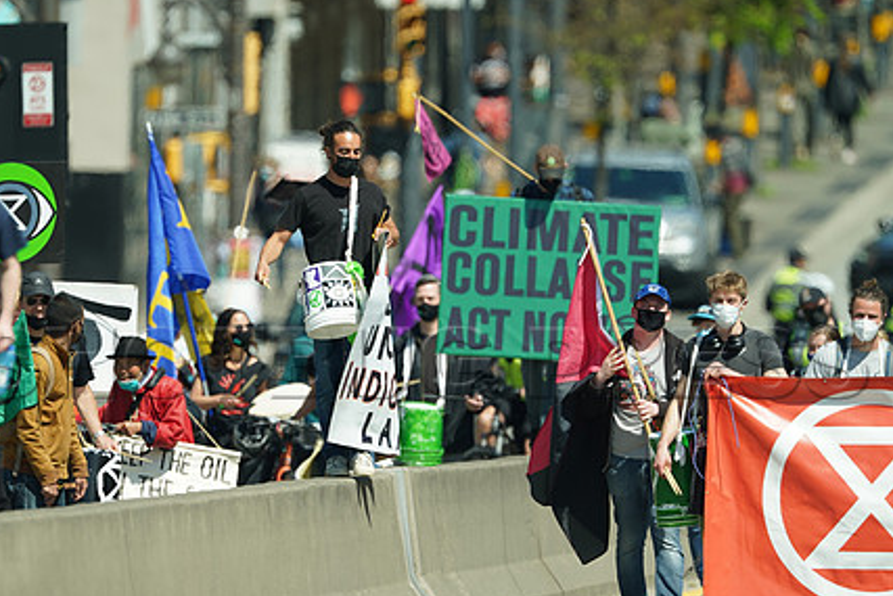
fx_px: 28286
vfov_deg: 1.2
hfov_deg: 1.8
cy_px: 342
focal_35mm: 1140
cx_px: 379
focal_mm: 840
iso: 100
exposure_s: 1/320
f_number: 6.3
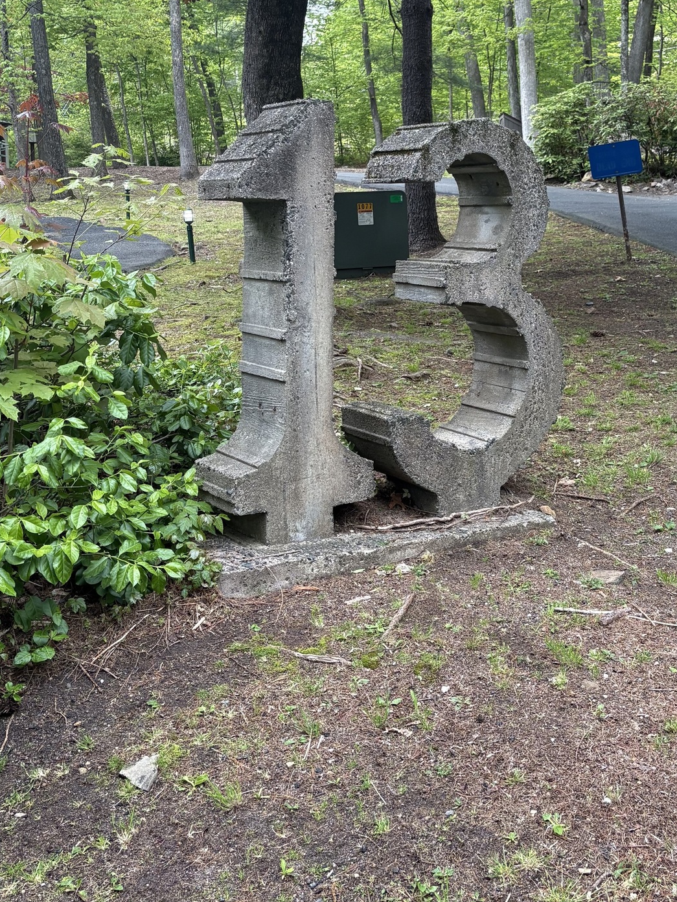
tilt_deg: -2.0
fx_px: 1121
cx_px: 434
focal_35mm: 43
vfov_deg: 43.1
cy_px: 284
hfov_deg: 33.4
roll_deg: +1.7
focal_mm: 5.96
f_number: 1.6
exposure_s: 1/111
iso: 125
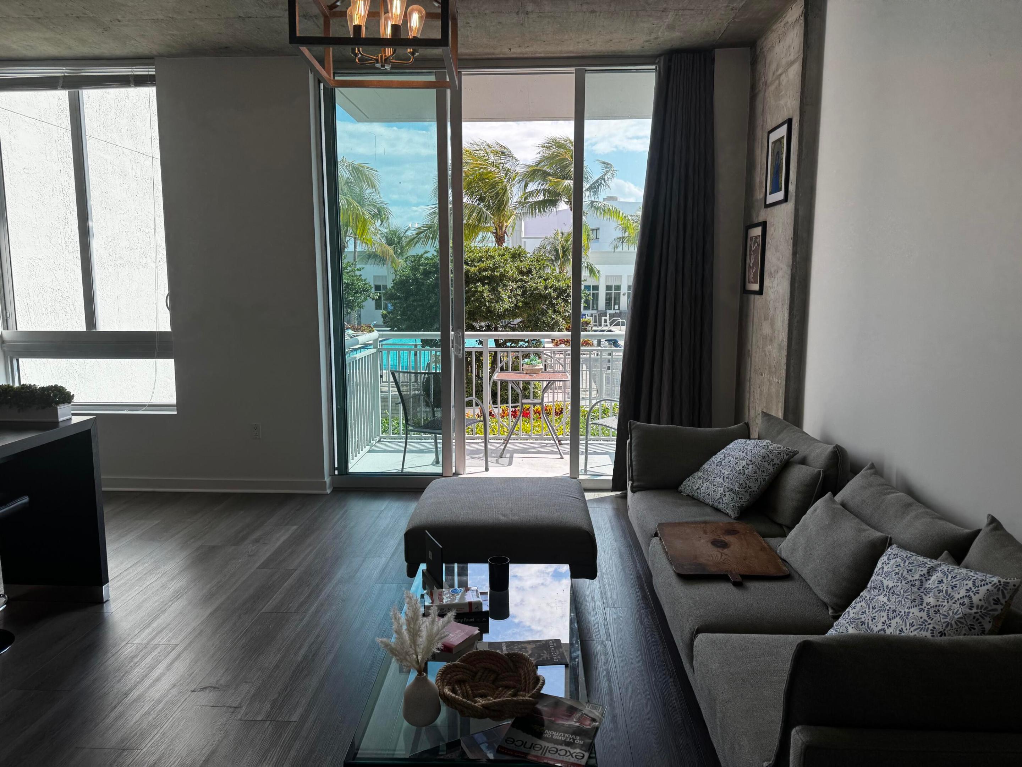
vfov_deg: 56.8
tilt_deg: -6.1
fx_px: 709
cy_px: 384
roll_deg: +0.1
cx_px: 511
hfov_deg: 71.6
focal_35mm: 24
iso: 80
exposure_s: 1/1059
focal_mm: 6.76
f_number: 1.78
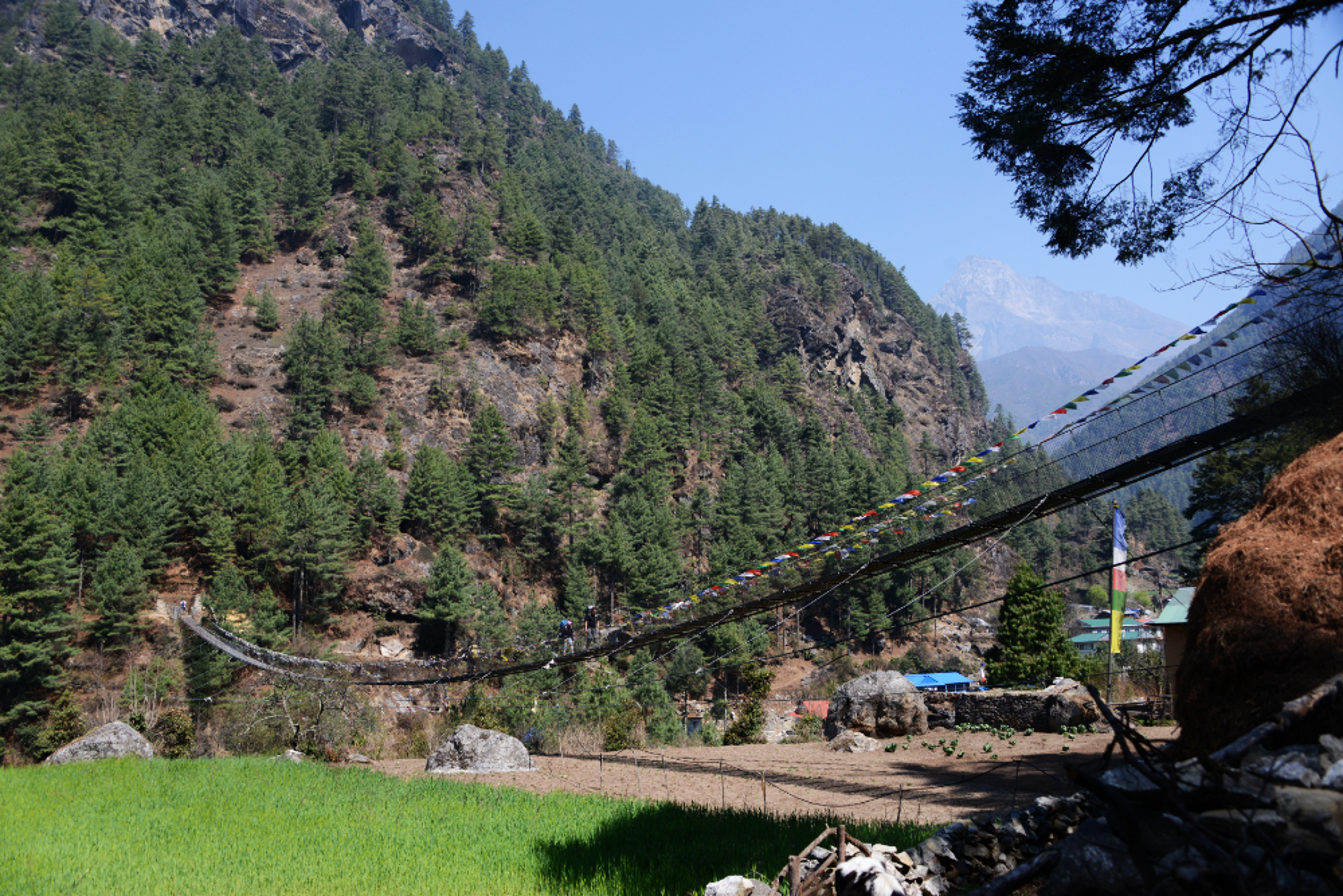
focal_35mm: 28
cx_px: 672
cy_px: 448
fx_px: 1045
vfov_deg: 46.4
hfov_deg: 65.5
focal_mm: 28
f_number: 5.6
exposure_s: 1/1000
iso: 320
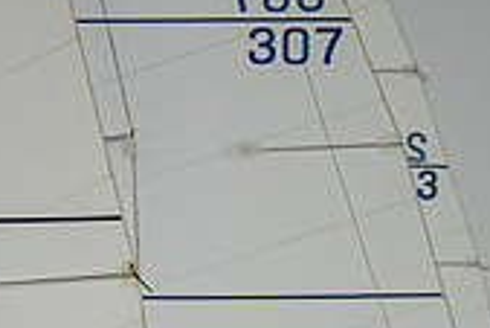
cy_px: 585
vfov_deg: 0.7
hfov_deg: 1.1
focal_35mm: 1857
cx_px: 45
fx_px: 25297
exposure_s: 1/4000
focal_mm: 400
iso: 280
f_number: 5.6
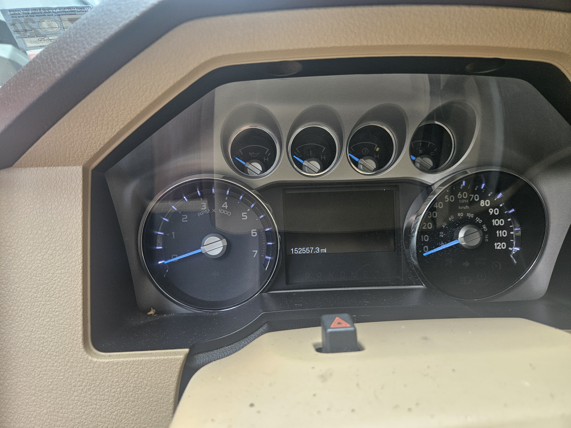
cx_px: 286
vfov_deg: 58.9
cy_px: 214
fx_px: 379
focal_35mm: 23
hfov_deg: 73.9
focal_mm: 5.4
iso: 100
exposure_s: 1/120
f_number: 1.8
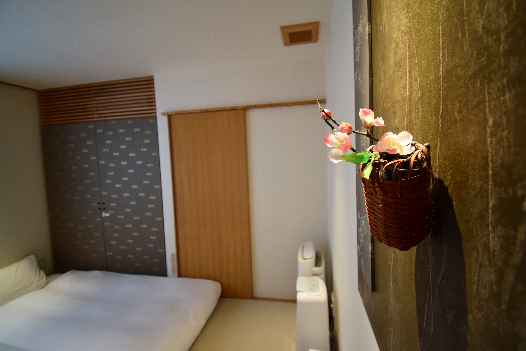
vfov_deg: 77.4
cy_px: 176
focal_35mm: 15
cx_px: 263
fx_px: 219
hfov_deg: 100.4
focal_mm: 10
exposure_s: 1/45
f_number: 4.5
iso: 800
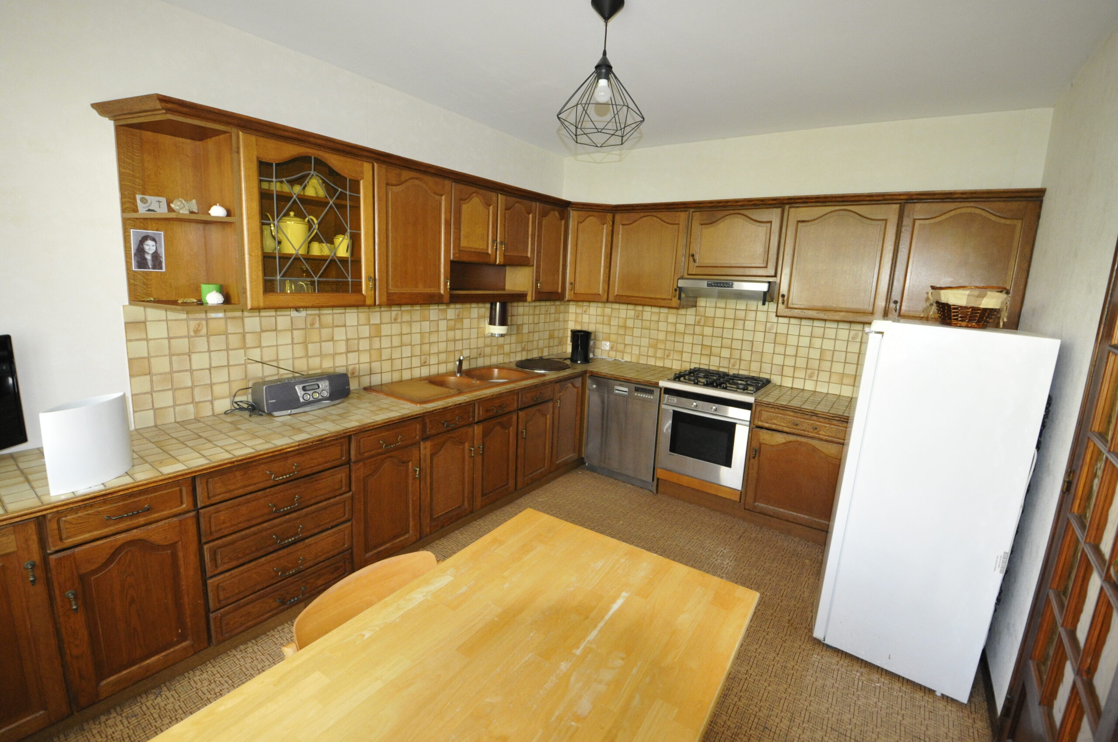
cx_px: 559
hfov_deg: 100.5
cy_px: 371
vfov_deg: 77.2
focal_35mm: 15
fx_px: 465
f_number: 5.6
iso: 1800
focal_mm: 10
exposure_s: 1/60
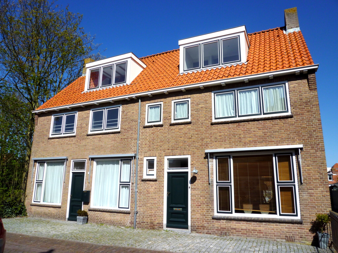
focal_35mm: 25
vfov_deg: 54.9
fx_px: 244
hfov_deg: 69.4
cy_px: 126
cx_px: 169
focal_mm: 4.5
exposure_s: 1/640
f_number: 5.6
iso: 80
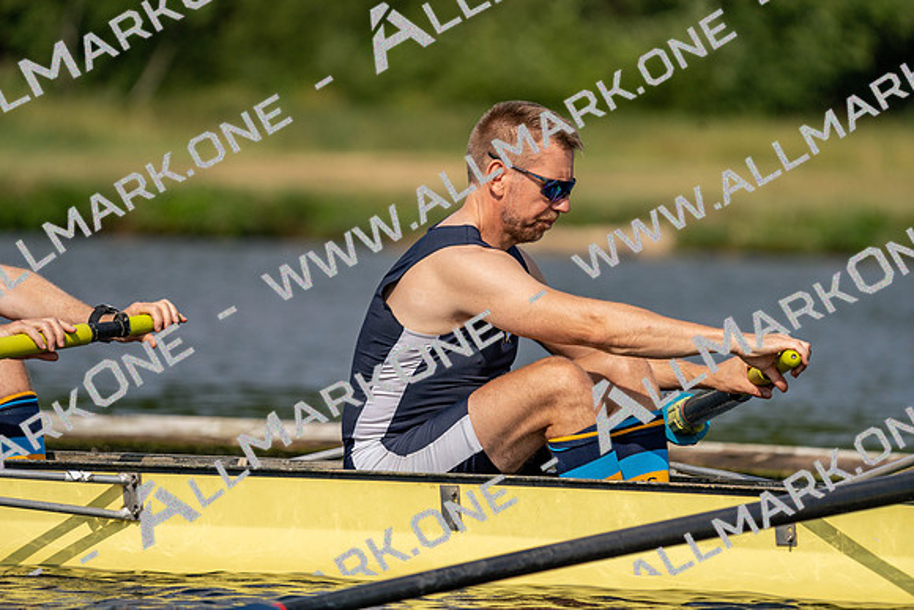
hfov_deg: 5.2
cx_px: 457
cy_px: 305
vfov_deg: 3.4
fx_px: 10157
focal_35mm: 400
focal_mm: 400
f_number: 6.3
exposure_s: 1/1600
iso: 200
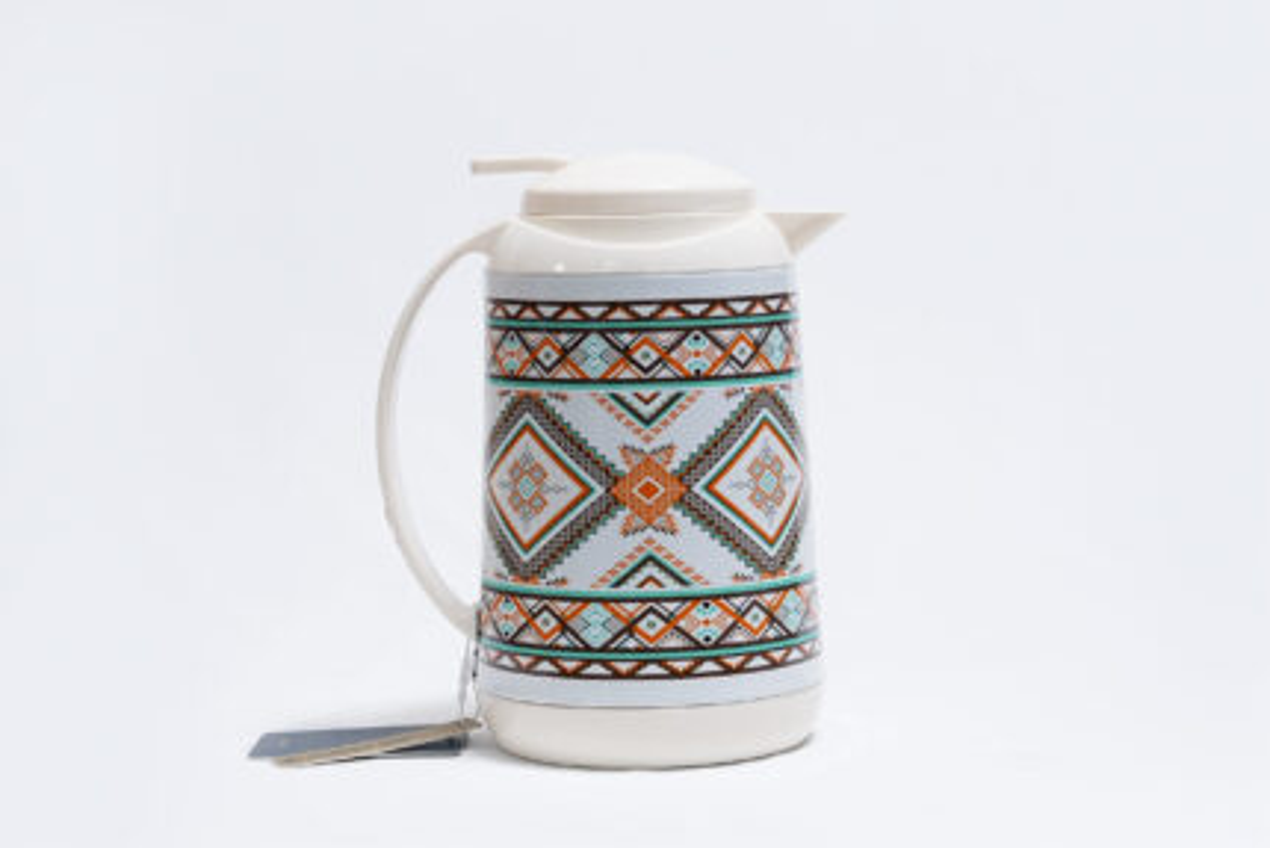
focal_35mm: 90
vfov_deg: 15.2
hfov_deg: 22.6
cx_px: 635
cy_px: 424
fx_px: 3176
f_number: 10
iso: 3200
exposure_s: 1/125
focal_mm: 60
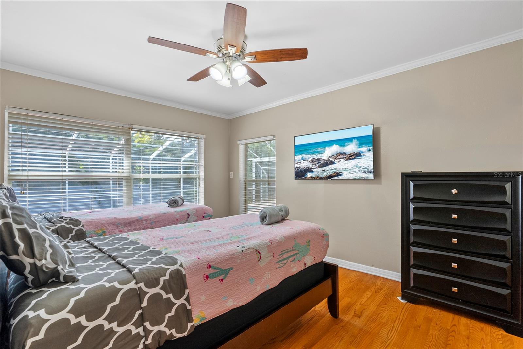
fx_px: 232
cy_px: 174
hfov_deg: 96.7
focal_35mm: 16
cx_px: 262
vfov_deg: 73.8
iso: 640
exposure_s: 1/4
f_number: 8
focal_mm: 16
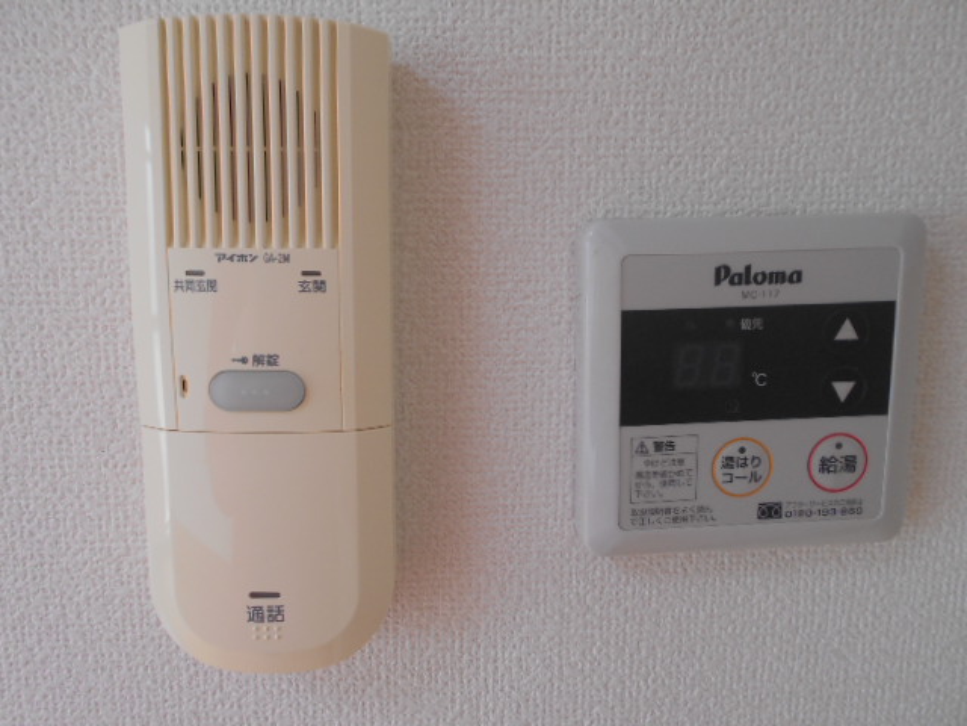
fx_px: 726
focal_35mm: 26
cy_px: 363
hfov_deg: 67.3
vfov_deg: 53.1
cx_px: 484
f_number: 3.2
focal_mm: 4.6
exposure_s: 1/60
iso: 80
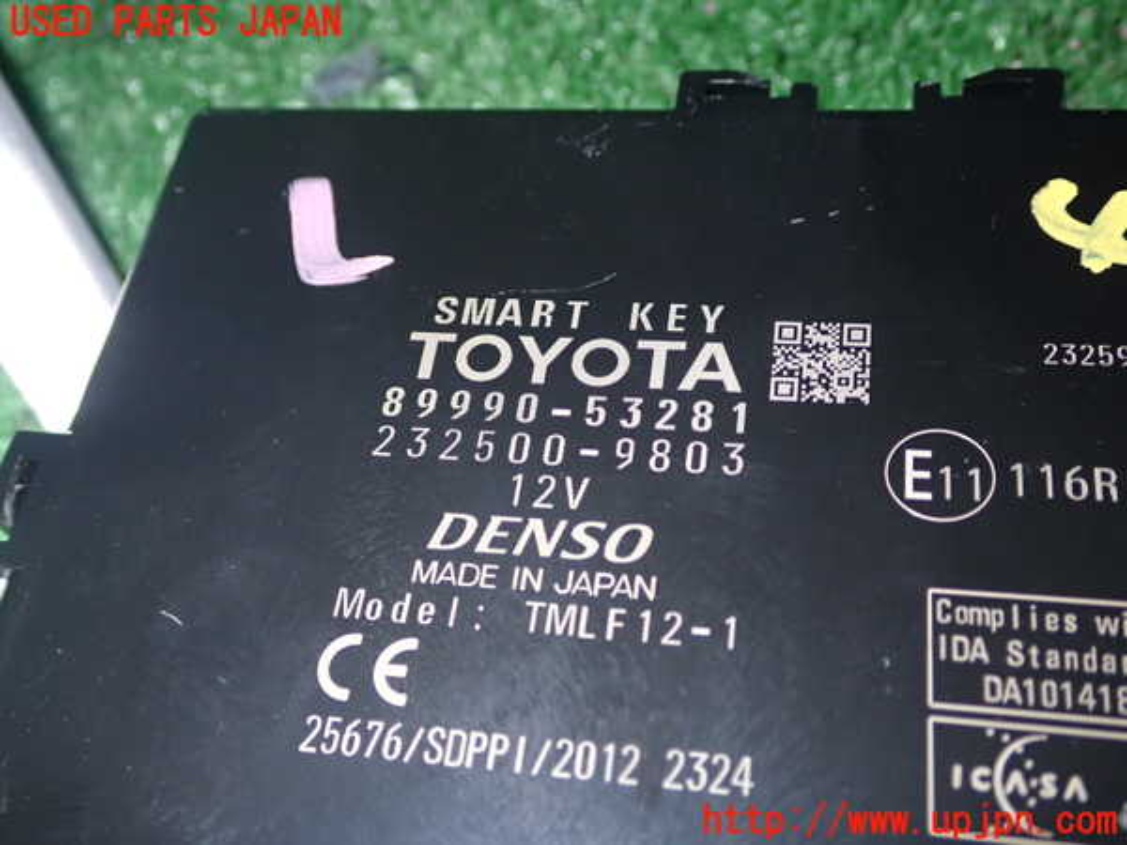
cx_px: 564
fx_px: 1335
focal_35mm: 41
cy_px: 422
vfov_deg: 35.1
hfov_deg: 45.8
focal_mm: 7.31
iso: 320
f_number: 8
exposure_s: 1/40
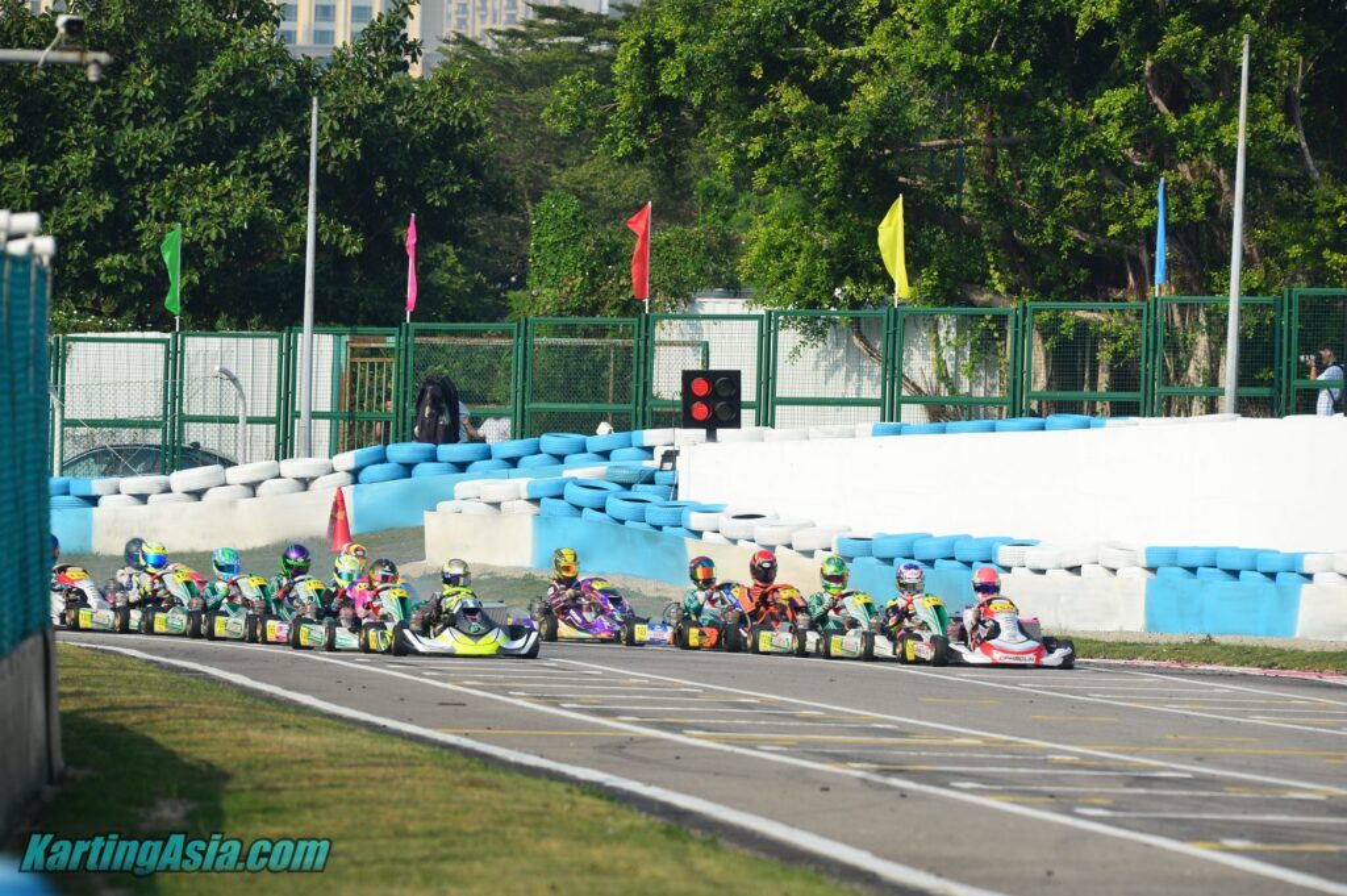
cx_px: 674
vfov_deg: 4.6
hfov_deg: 6.9
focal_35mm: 300
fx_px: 11216
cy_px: 448
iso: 200
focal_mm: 300
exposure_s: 1/500
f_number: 8
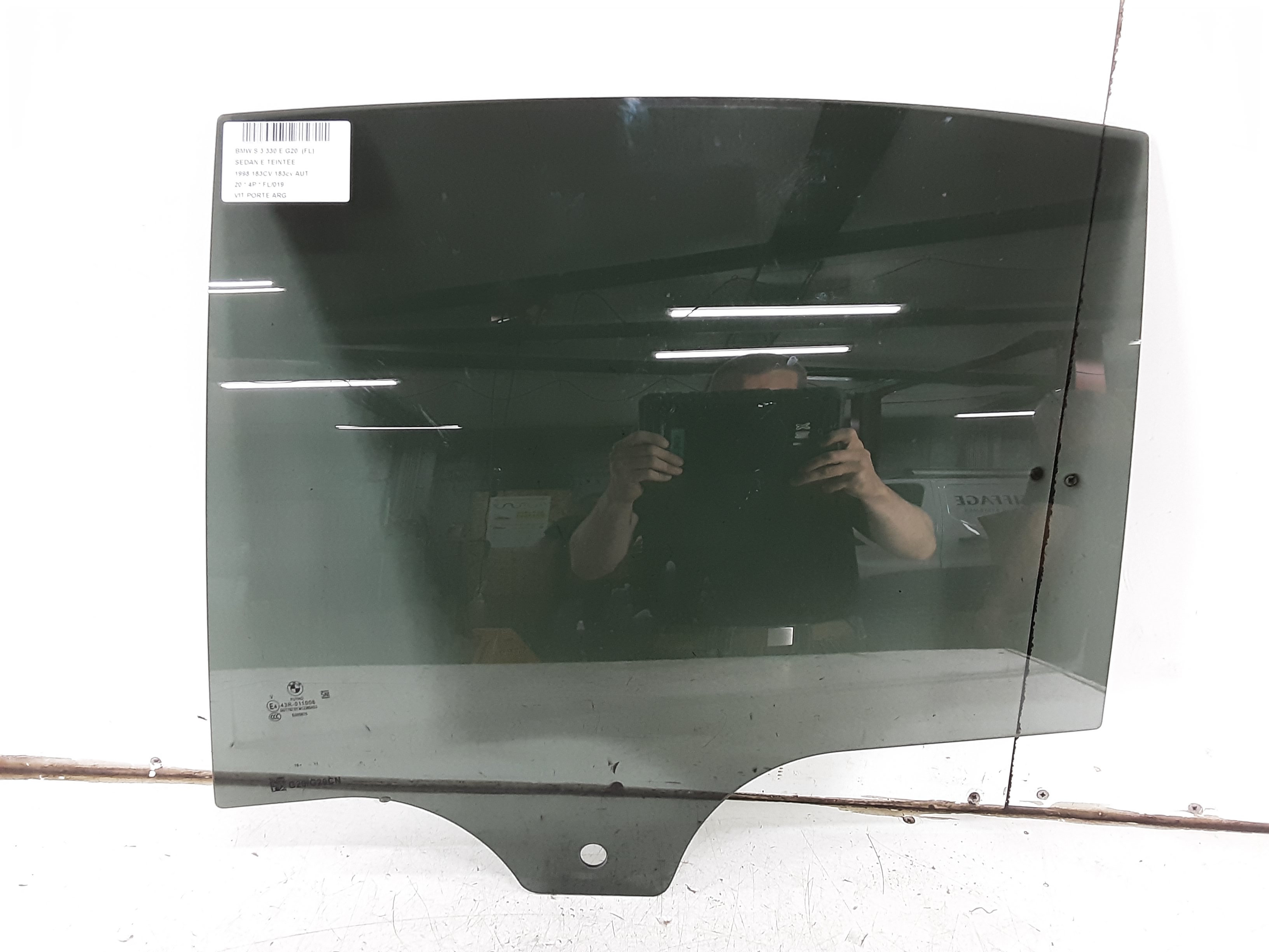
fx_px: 990
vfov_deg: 51.4
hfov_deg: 65.3
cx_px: 634
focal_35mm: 27
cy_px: 476
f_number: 1.9
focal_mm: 2.91
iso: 200
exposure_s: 1/25
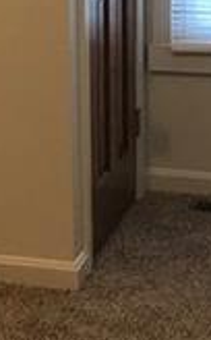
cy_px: 23
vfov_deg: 14.9
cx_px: 39
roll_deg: +2.0
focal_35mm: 139
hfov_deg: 9.4
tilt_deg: -10.1
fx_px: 1283
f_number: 1.8
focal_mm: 3.99
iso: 40
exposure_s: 1/30
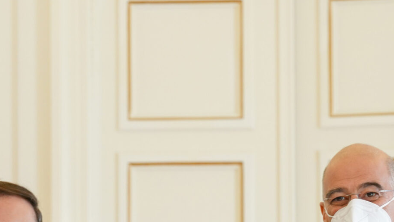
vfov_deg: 4.7
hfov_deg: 8.4
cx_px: 192
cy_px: 367
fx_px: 2696
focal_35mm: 258
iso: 1600
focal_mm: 88
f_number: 4.5
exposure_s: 1/200
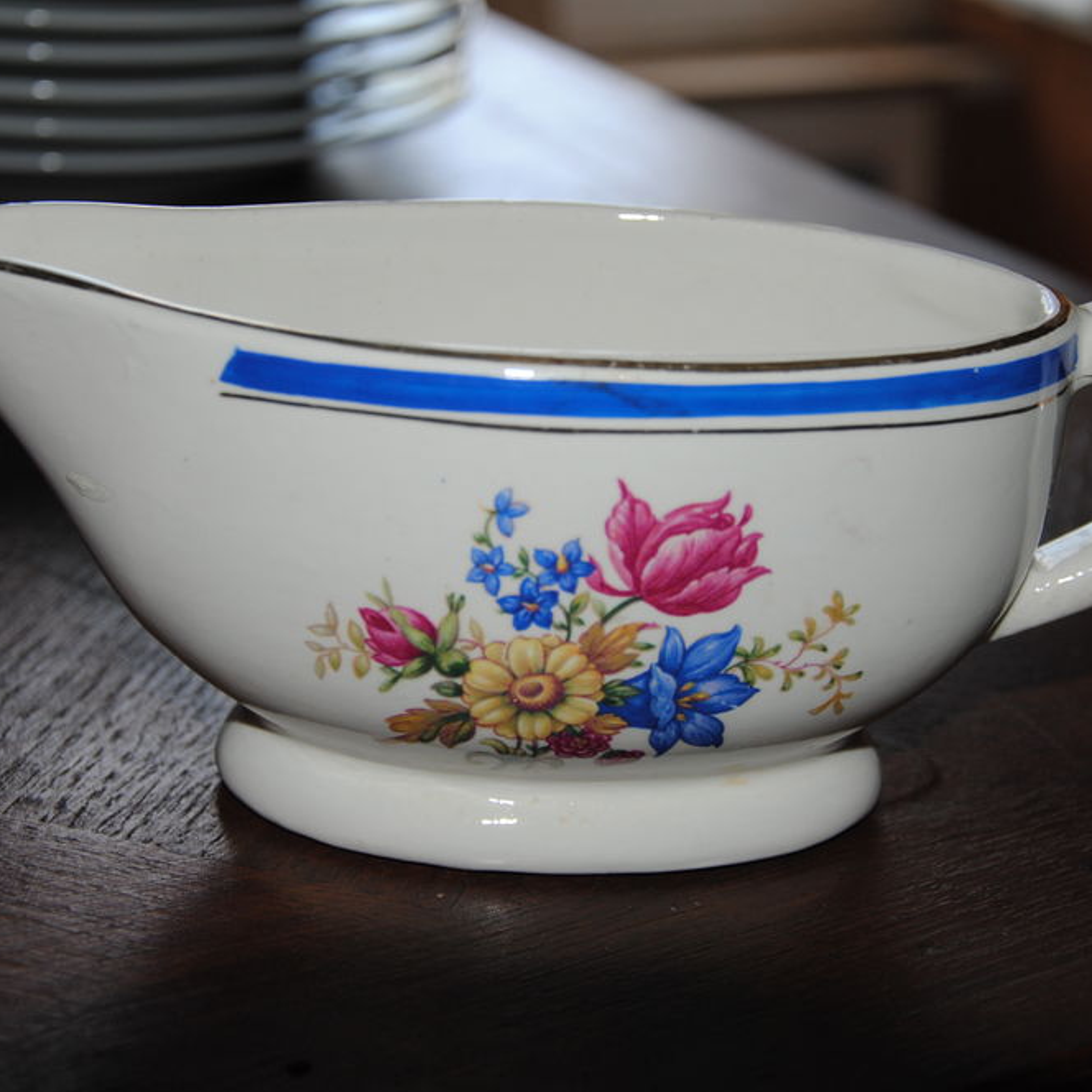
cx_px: 585
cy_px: 548
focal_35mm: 73
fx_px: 2605
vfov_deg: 23.7
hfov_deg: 23.7
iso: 200
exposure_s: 1/60
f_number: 4.5
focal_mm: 38
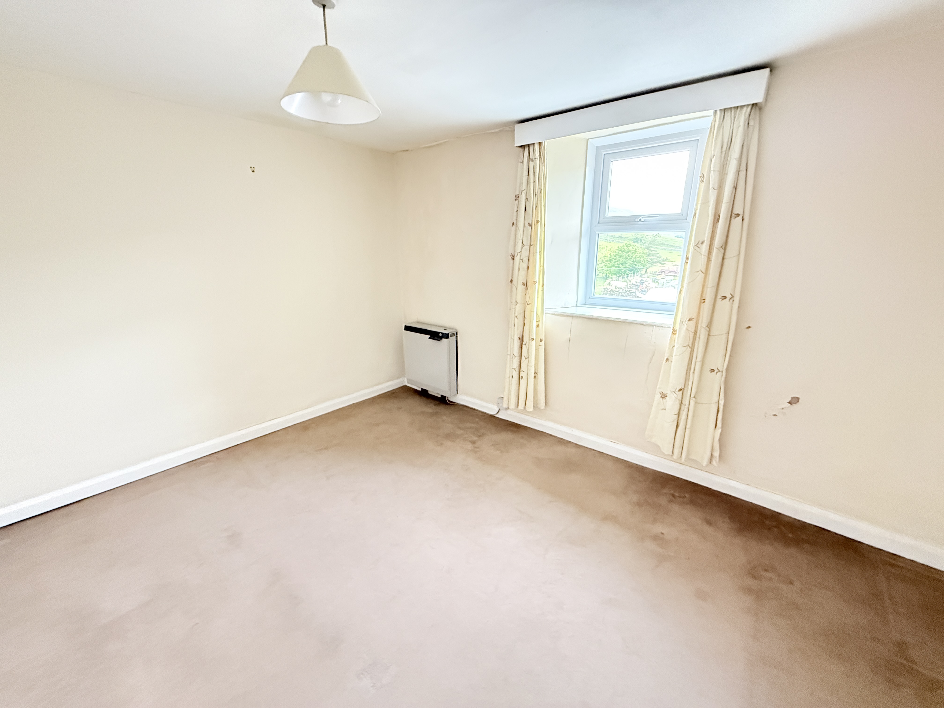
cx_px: 472
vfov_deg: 85.7
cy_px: 354
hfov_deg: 102.1
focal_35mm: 14
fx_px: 382
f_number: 2.2
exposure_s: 1/60
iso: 1000
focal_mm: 2.22
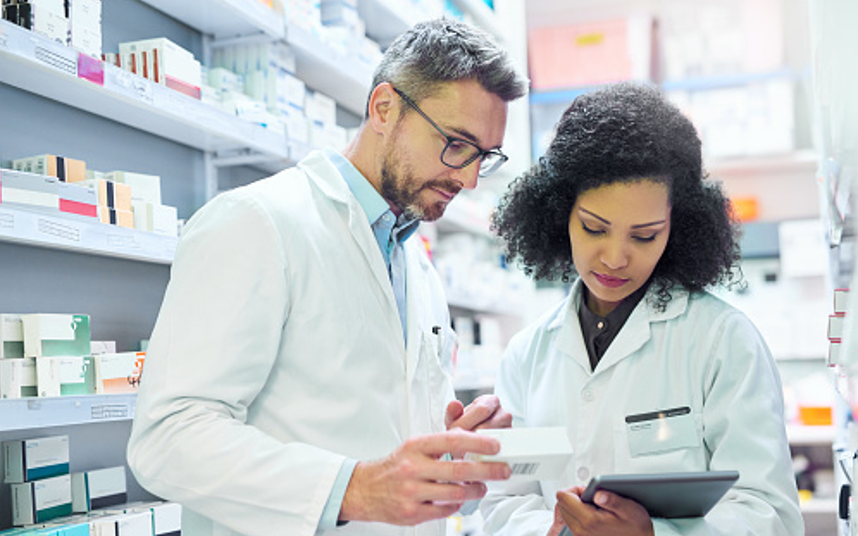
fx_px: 1216
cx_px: 424
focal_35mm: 52
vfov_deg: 24.9
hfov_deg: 38.9
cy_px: 289
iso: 640
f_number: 2.2
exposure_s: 1/160
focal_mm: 50
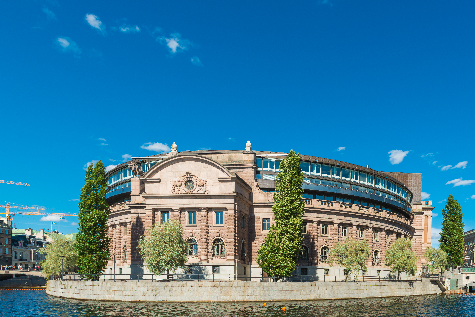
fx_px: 317
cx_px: 238
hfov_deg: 73.7
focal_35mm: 24
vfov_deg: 53.2
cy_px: 158
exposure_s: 1/320
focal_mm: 24
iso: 100
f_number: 8
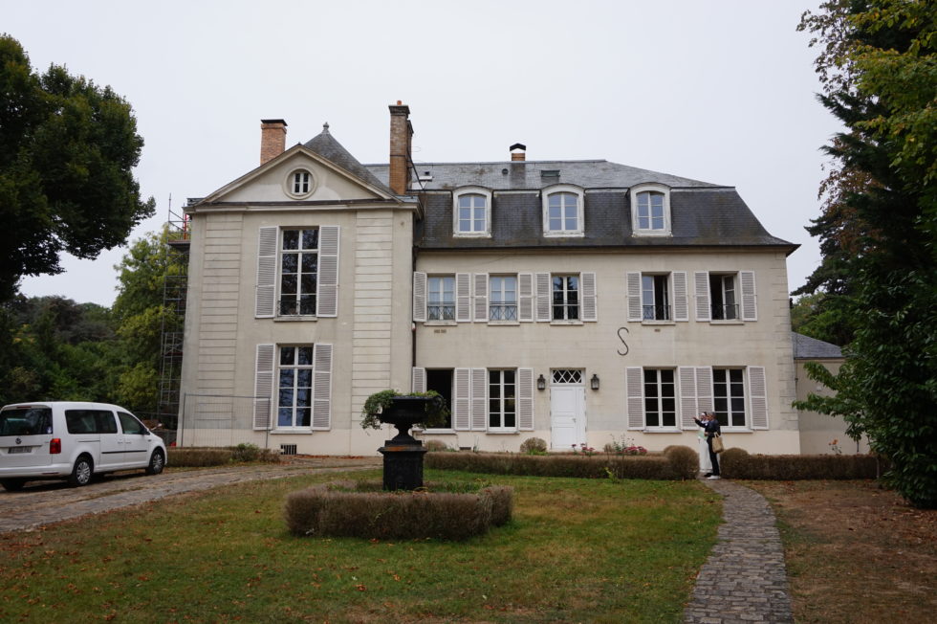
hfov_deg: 62.0
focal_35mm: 30
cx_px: 468
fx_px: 780
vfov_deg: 43.6
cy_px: 312
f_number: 9
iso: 100
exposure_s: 1/80
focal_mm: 20
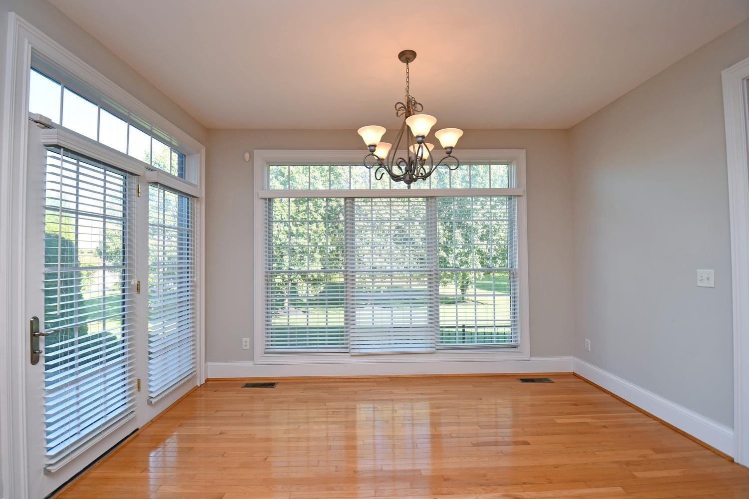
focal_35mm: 15
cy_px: 250
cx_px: 374
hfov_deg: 100.4
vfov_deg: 77.3
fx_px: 312
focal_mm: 10
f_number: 4.5
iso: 200
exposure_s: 1/100
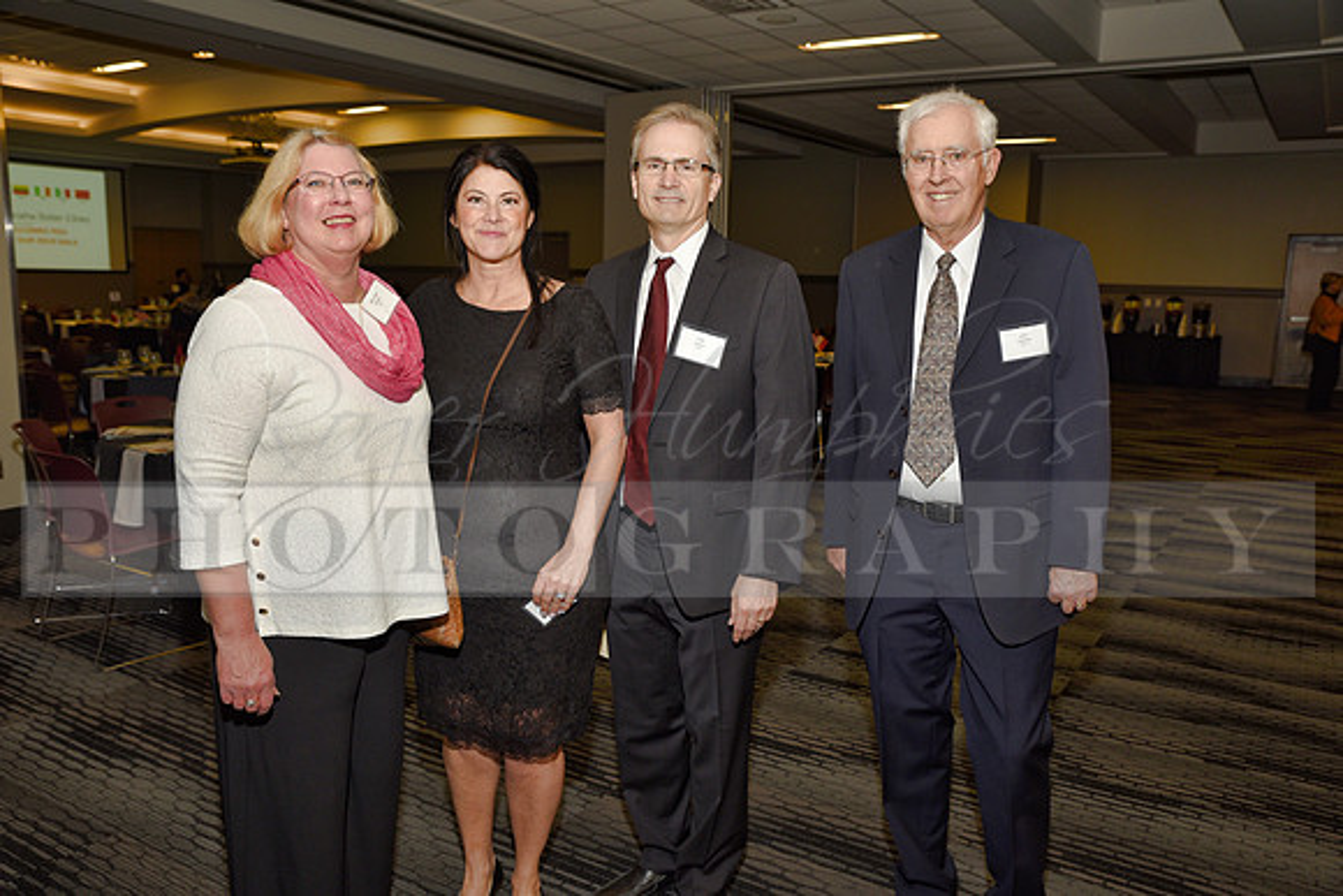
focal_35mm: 29
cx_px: 672
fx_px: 1082
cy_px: 448
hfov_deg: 63.6
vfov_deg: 45.0
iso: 200
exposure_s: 1/60
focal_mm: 29
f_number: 5
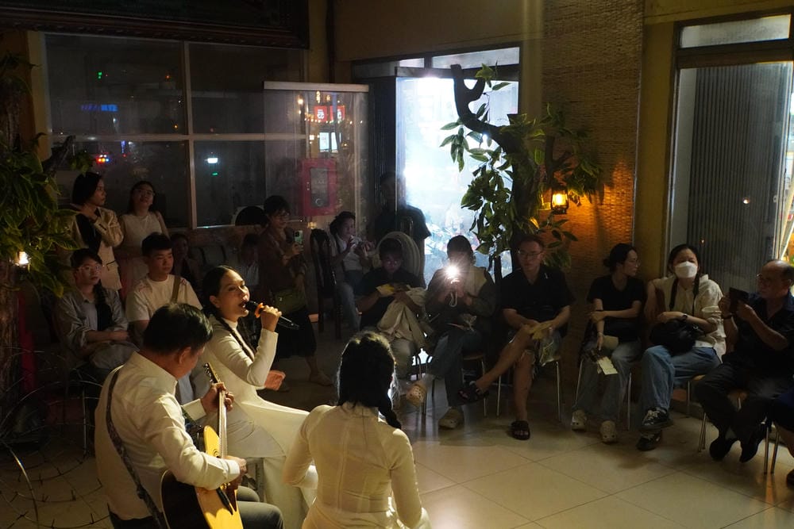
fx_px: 761
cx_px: 397
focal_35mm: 34
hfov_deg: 55.1
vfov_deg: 38.4
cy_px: 264
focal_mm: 23
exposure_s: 1/30
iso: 6400
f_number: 4
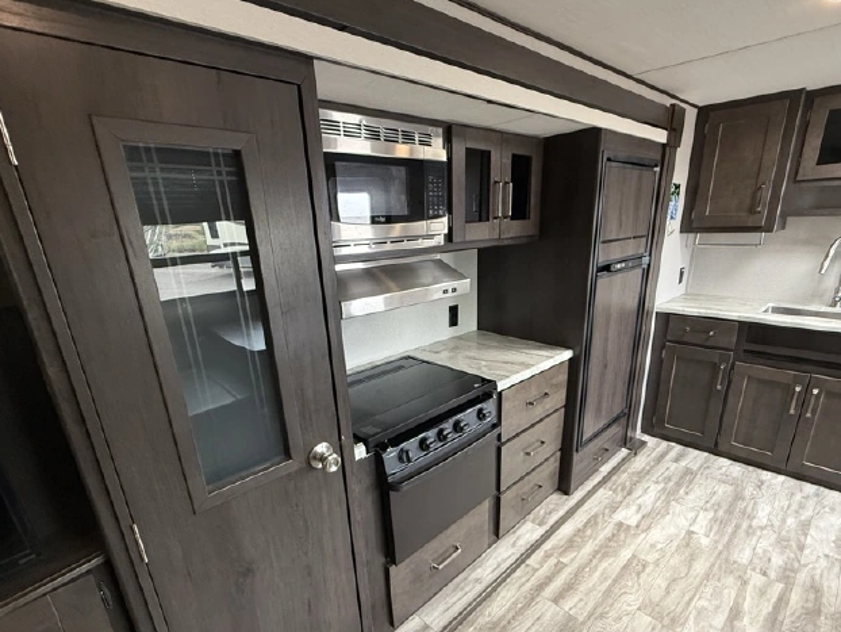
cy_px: 372
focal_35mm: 18
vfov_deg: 71.0
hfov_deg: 87.7
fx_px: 437
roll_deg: +1.9
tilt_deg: -18.0
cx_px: 441
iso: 320
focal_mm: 2.22
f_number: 2.2
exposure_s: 1/67
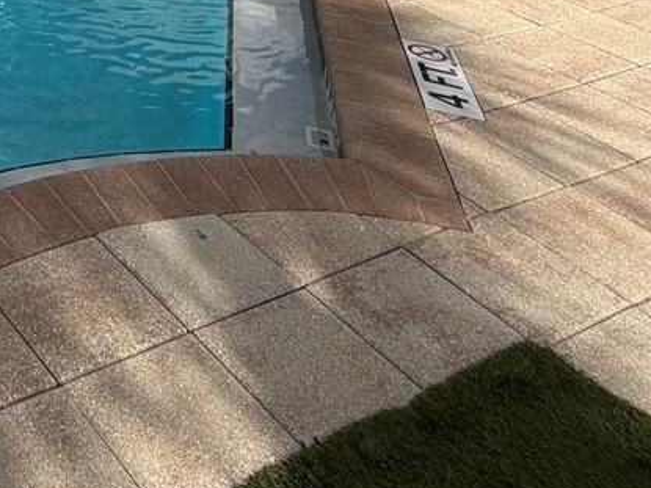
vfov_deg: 20.8
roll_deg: -0.9
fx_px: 1015
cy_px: -331
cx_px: -102
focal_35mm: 54
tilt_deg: -5.7
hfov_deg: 30.8
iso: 20
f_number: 2.2
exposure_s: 1/1399
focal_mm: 2.22
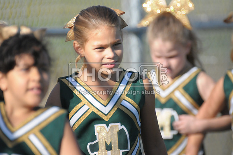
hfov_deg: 3.4
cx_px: 116
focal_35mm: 600
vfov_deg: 2.3
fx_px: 3878
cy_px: 78
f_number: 4
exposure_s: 1/8000
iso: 1600
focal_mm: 400
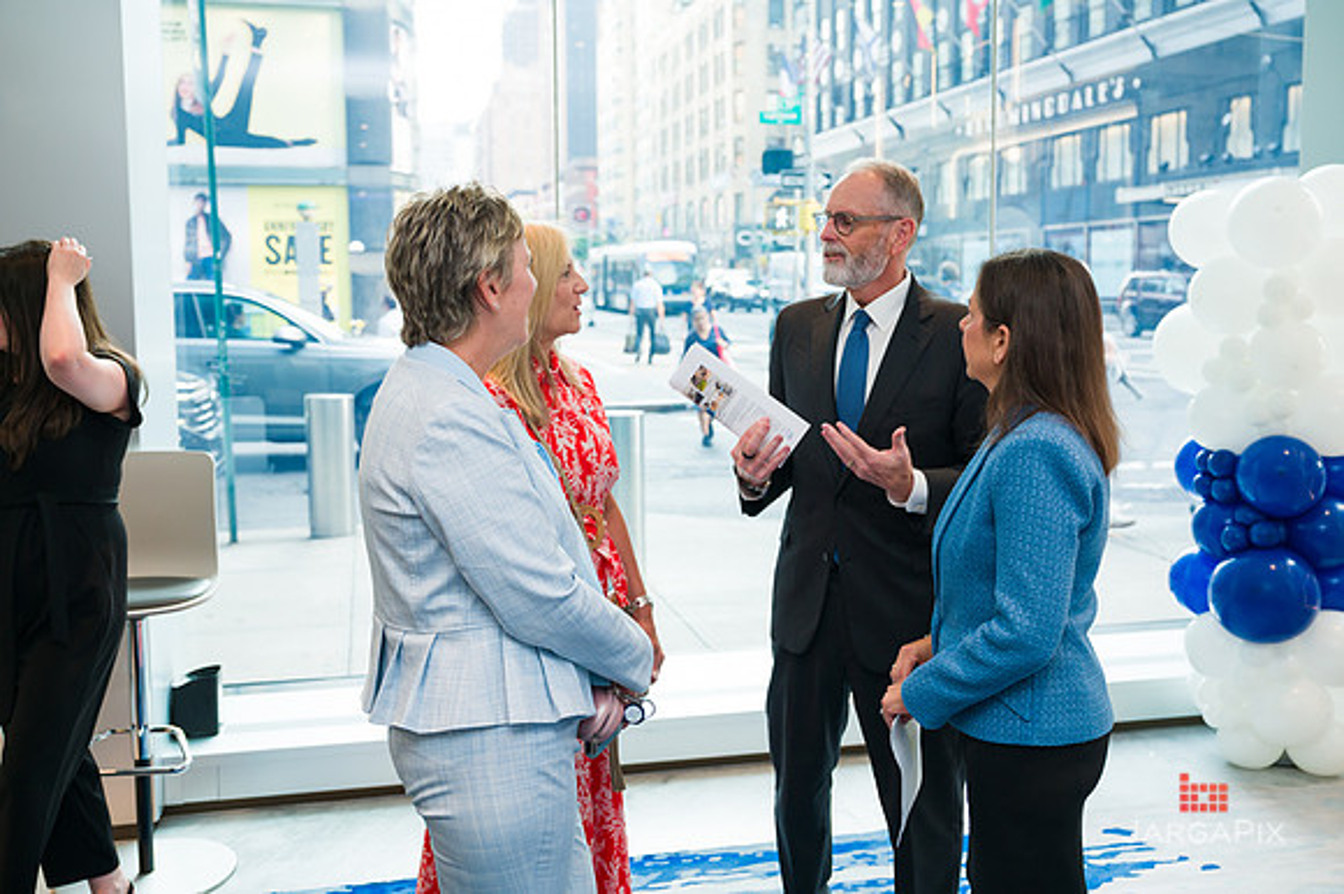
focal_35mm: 37
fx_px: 1377
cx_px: 707
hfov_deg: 52.0
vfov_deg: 36.0
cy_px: 423
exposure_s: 1/200
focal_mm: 35
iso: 400
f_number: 3.5
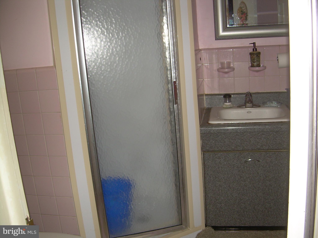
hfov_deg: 49.0
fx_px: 349
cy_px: 119
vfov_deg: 37.7
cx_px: 159
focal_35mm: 38
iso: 50
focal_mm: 6.3
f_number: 2.8
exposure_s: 1/60
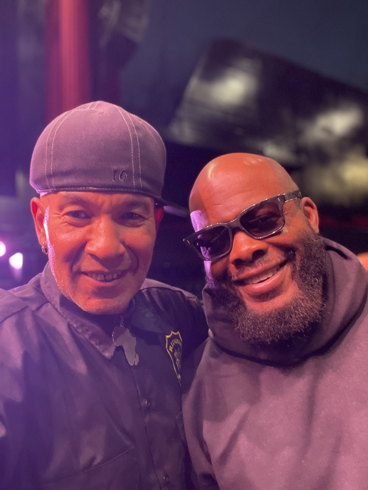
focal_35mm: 30
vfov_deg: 60.0
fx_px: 425
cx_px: 184
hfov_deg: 46.8
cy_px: 245
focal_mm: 2.71
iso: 320
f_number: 2.2
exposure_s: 1/25
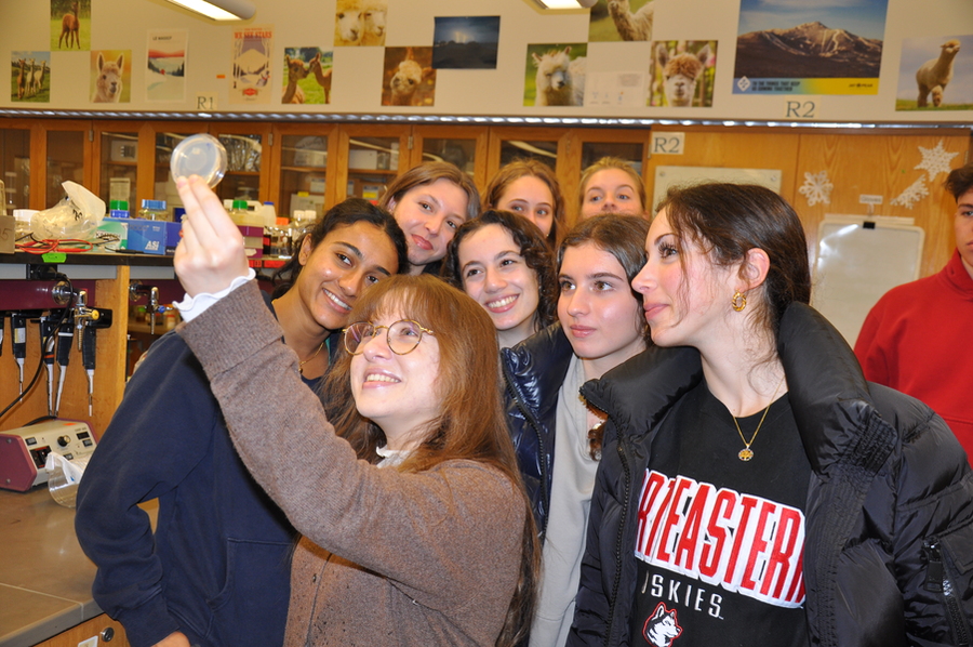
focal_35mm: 36
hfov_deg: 53.2
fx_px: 972
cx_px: 486
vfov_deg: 36.8
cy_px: 324
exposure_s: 1/60
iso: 400
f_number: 3.8
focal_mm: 24
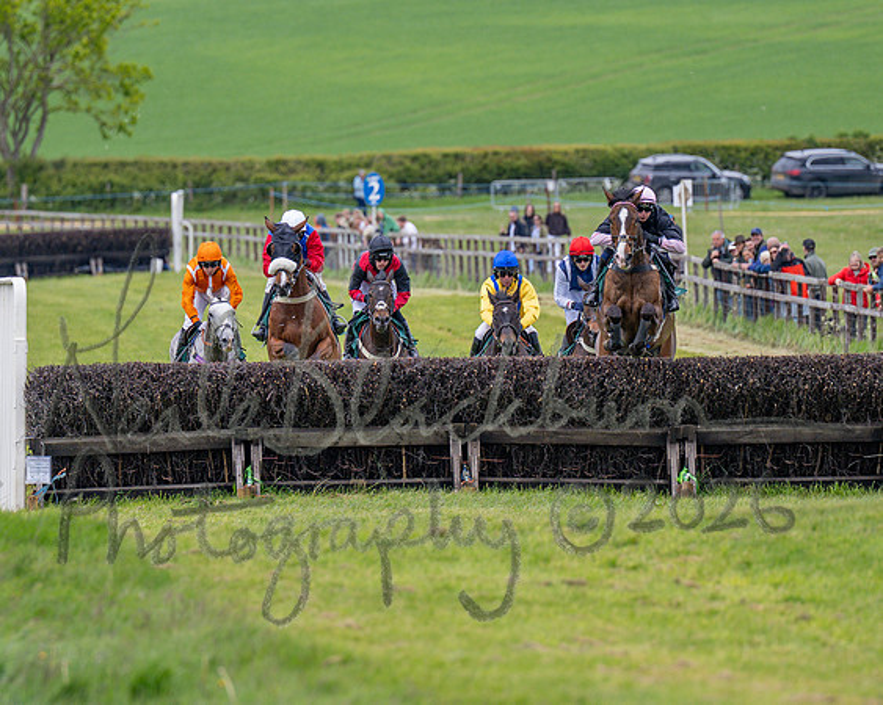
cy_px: 388
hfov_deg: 4.3
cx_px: 390
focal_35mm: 452
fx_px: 11801
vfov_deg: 3.4
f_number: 2.8
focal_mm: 185
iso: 200
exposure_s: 1/1600
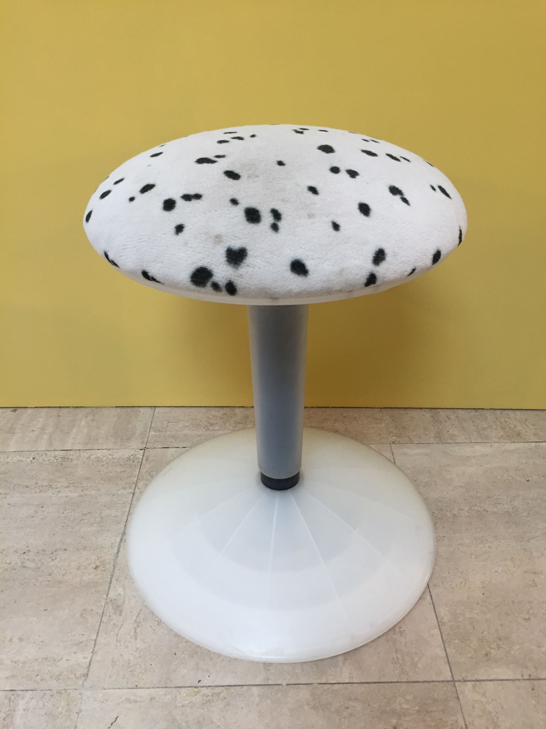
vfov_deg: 61.7
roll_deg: +0.0
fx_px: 610
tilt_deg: -31.0
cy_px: 364
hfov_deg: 48.2
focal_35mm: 29
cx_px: 273
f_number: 2.2
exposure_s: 1/33
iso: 64
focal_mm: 4.15
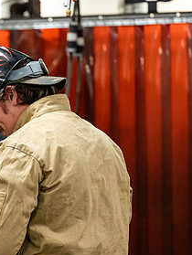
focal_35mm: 159
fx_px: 1173
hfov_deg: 9.2
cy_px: 142
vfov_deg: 12.4
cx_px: -50
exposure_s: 1/640
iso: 4000
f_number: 2.8
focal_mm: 70
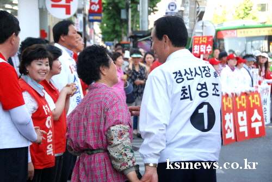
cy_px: 91
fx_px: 635
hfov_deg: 24.2
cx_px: 136
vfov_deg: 16.3
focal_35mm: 84
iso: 800
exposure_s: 1/500
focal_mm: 56
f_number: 5.6
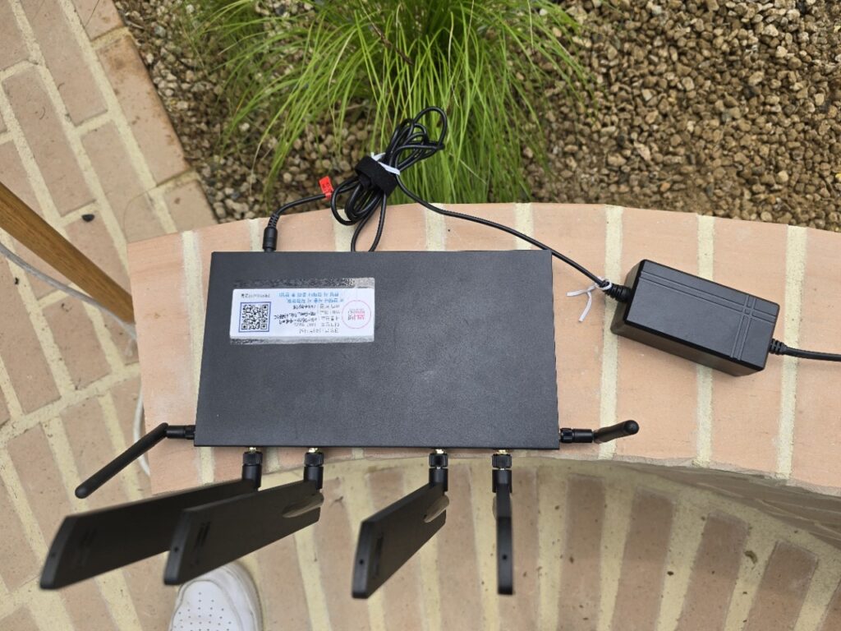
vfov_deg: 58.9
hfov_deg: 73.9
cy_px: 316
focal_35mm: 23
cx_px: 420
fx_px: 559
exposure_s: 1/263
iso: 12
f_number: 1.7
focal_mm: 6.3
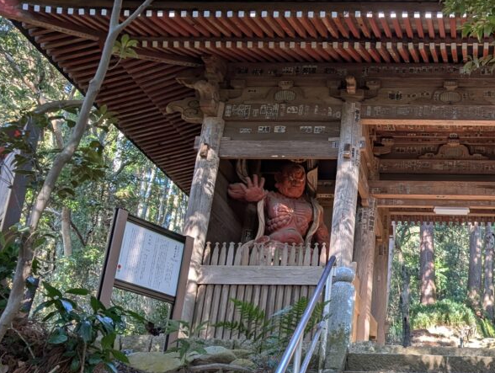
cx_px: 429
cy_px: 157
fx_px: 702
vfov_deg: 29.7
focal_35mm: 49
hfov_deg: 36.8
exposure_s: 1/54.5
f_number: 1.68
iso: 37
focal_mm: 6.9
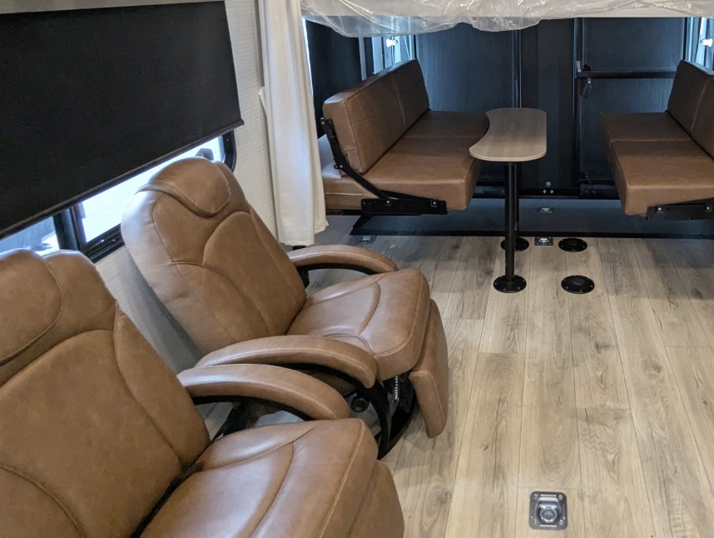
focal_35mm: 26
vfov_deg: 50.4
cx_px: 527
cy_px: 119
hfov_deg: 63.7
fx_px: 537
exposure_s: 1/43.4
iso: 255
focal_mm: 2.35
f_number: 2.2
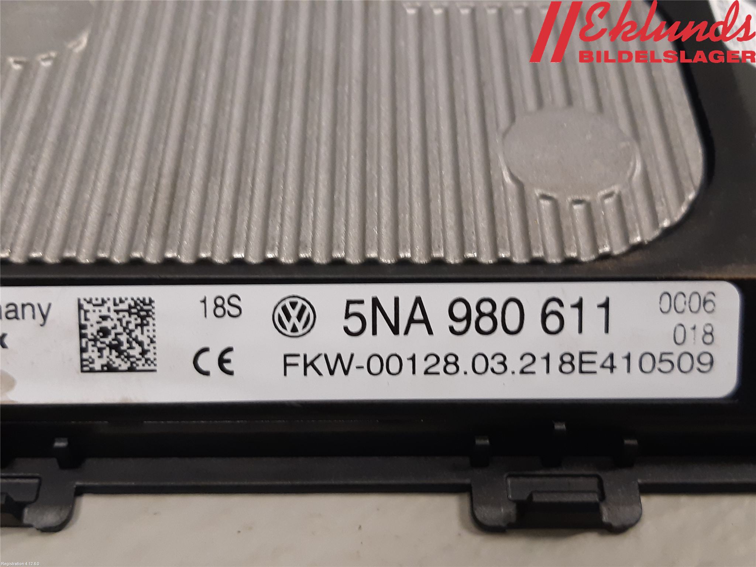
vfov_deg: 53.1
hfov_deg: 67.3
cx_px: 378
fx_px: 568
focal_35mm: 26
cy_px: 284
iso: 160
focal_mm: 3.93
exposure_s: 1/50
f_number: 1.7
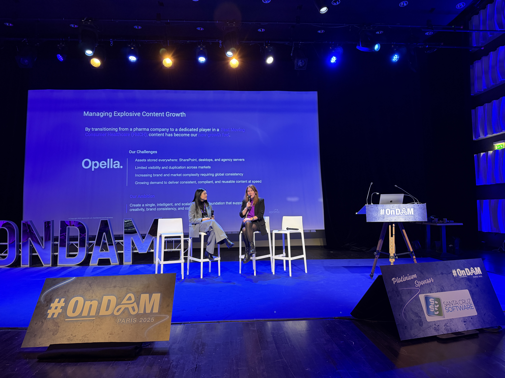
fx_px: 350
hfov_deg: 71.6
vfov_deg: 56.8
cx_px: 252
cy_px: 189
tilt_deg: +3.1
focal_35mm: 24
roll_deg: +1.2
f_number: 1.78
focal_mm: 6.76
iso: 320
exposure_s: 1/58
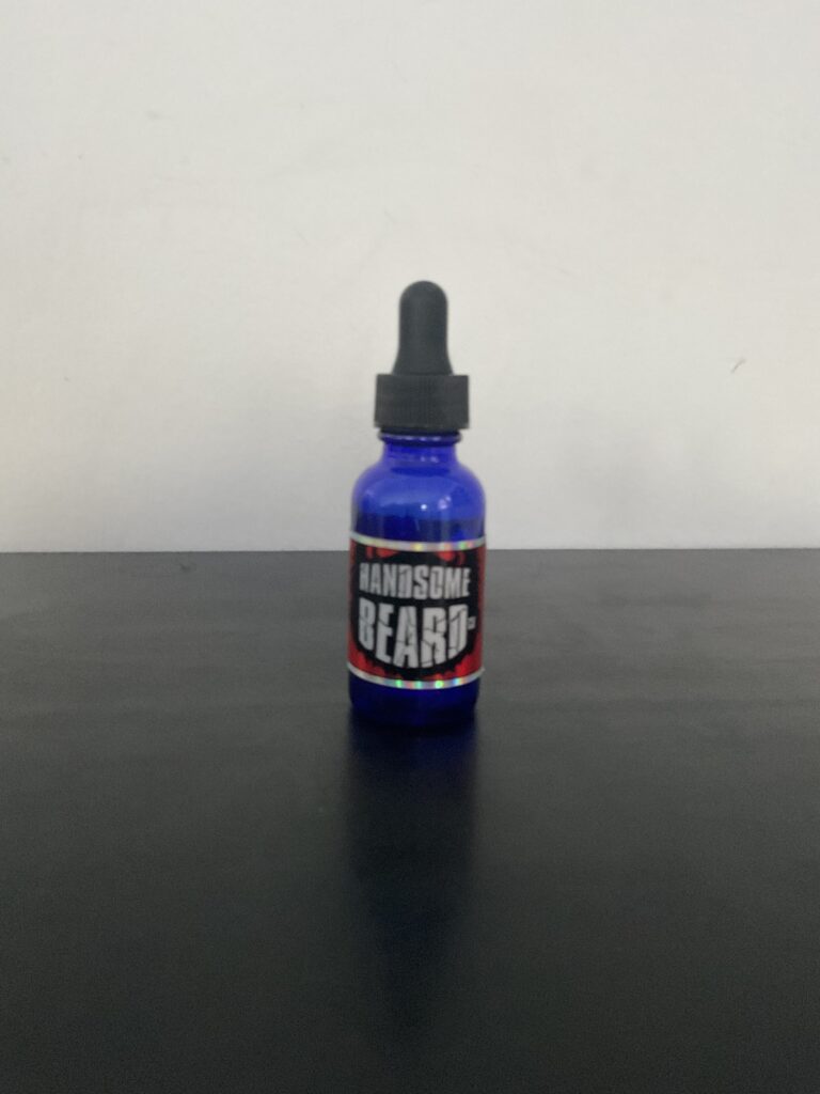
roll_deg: -2.4
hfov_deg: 48.2
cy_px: 547
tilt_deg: -11.7
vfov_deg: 61.7
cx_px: 410
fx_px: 916
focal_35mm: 29
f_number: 1.8
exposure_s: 1/30
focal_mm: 3
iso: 400
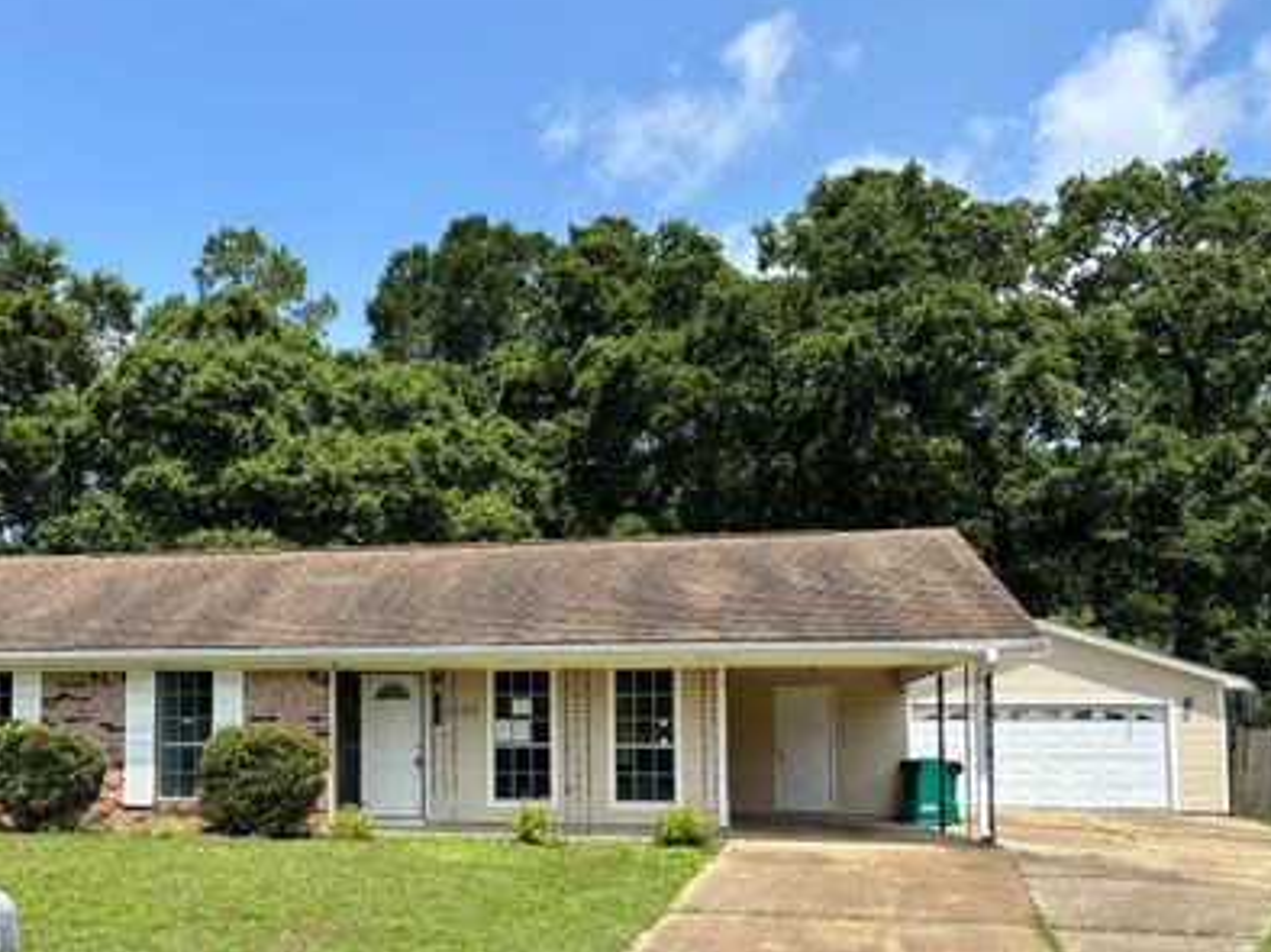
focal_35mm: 33
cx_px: 494
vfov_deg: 42.7
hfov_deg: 54.9
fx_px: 1211
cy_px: 579
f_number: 1.6
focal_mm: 5.96
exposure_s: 1/2342
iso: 50
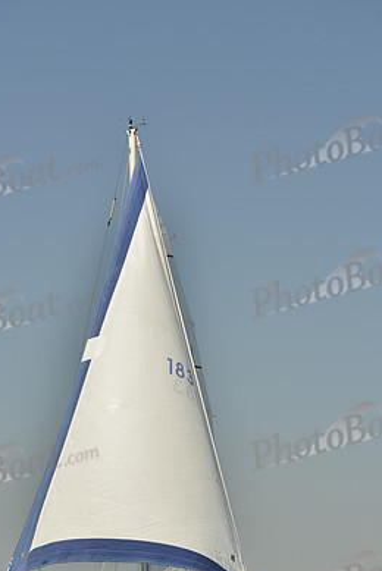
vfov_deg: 13.7
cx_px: 176
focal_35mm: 149
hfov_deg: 9.2
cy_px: 377
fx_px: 2367
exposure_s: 1/1000
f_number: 5.6
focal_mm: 100
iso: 200
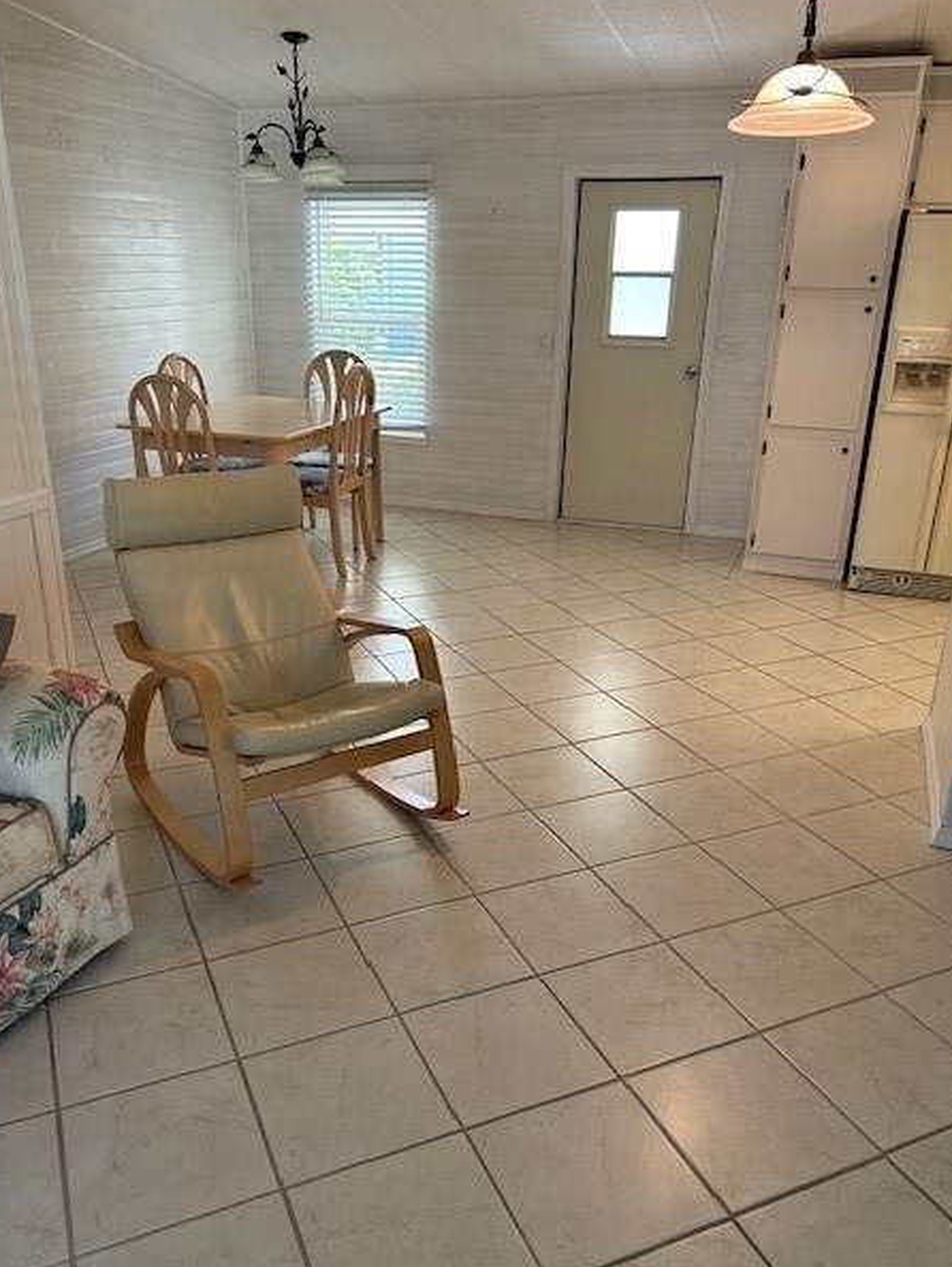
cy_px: 657
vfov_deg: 63.4
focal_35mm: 28
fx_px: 1026
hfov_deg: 49.8
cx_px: 455
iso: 80
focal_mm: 5.7
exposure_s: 1/60
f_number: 1.5
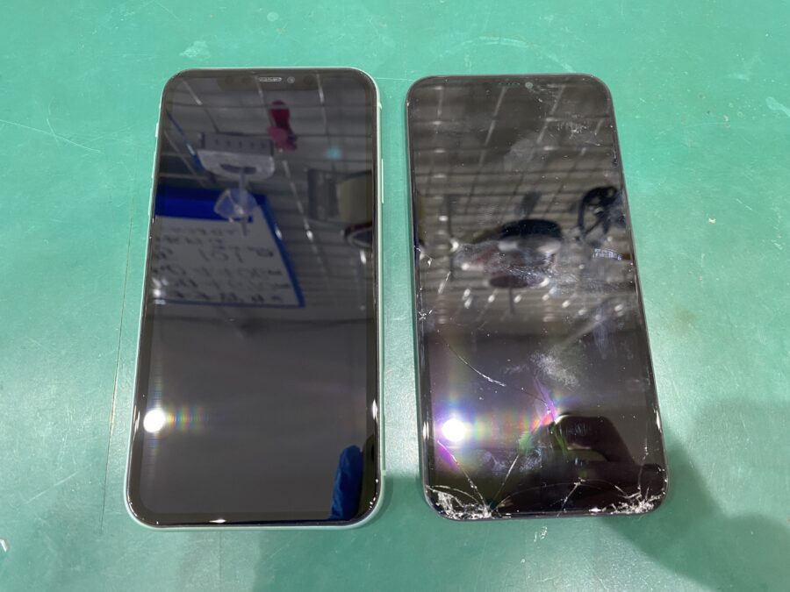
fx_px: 593
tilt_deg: -75.9
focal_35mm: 26
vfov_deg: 53.1
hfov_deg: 67.3
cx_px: 395
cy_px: 296
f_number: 1.8
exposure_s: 1/50
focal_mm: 4.25
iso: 160
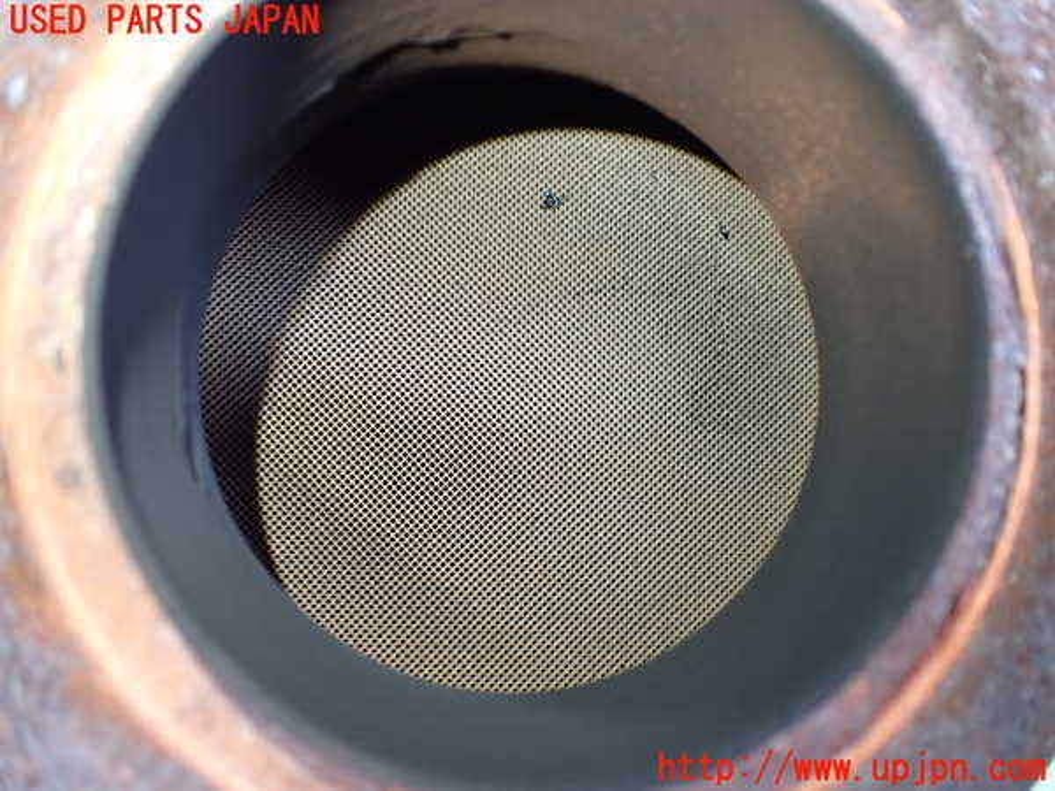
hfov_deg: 60.0
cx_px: 528
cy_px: 396
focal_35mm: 30
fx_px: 914
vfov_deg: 46.8
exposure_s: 1/100
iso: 800
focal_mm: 5.4
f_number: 2.3
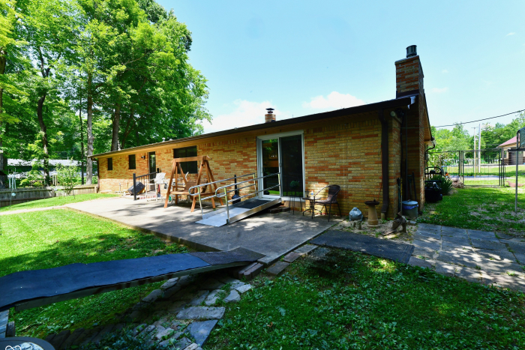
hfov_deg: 100.3
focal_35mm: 15
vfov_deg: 77.4
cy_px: 175
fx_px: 219
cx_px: 278
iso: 640
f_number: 9
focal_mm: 14
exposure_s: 1/320
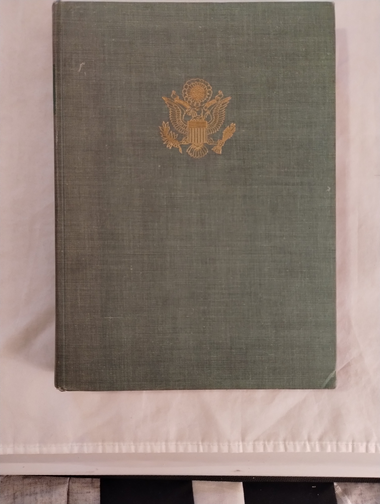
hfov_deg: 49.9
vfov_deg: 63.4
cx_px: 190
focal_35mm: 28
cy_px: 252
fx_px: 409
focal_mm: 4.27
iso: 1197
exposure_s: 1/30
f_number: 1.8
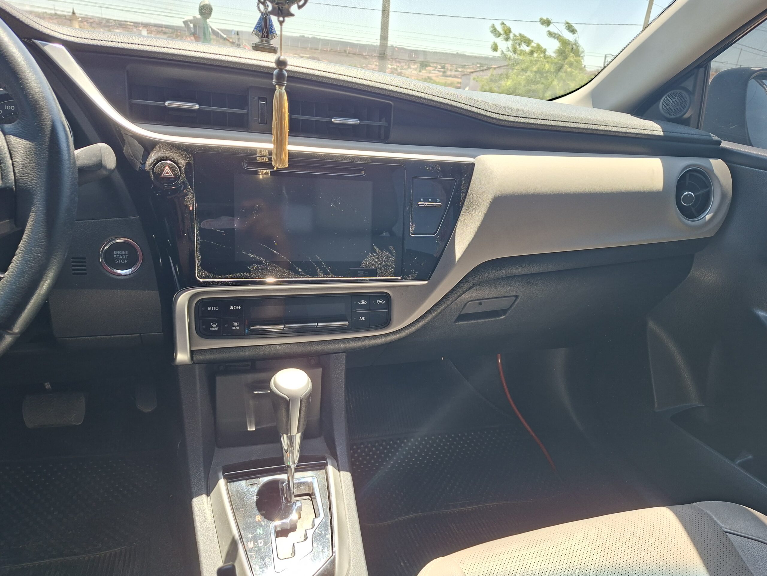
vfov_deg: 58.9
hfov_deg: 73.9
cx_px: 384
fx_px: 510
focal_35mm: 23
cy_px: 288
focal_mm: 5.54
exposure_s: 1/120
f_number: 1.8
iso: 50
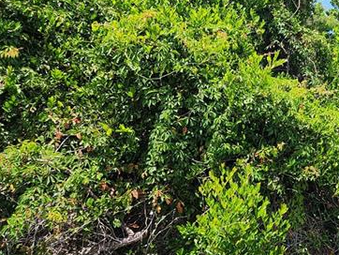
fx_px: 637
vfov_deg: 22.4
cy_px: 63
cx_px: 412
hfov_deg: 26.4
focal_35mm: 65
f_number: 1.8
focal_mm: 5.4
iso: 20
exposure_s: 1/902
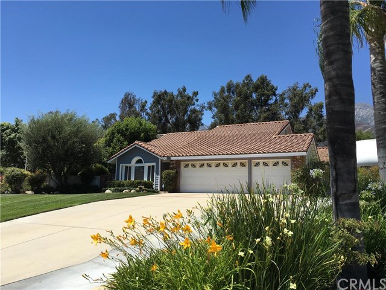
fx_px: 323
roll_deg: -0.4
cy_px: 145
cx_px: 193
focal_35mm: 29
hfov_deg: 61.7
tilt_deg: +9.0
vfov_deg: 48.2
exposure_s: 1/1399
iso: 25
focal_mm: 4.15
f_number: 2.2
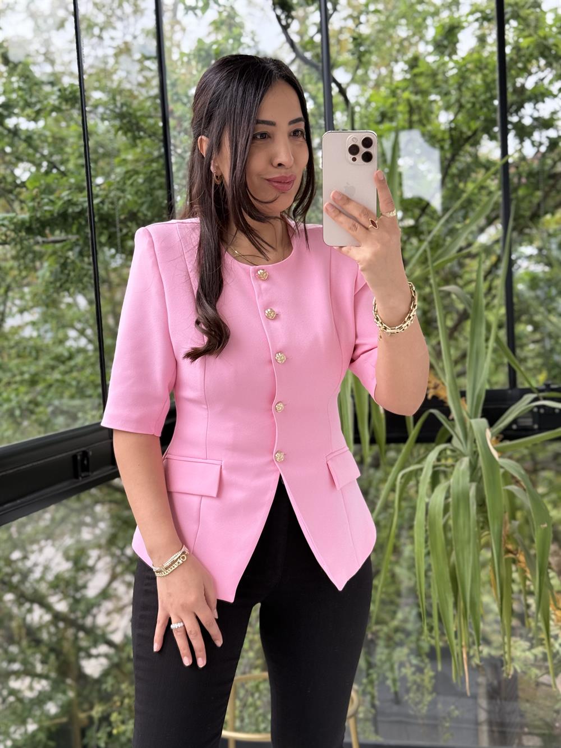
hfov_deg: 30.3
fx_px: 1037
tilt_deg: -20.1
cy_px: 374
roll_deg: +4.8
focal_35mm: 48
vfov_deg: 39.7
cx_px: 280
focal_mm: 6.76
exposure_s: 1/322
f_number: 1.78
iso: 100
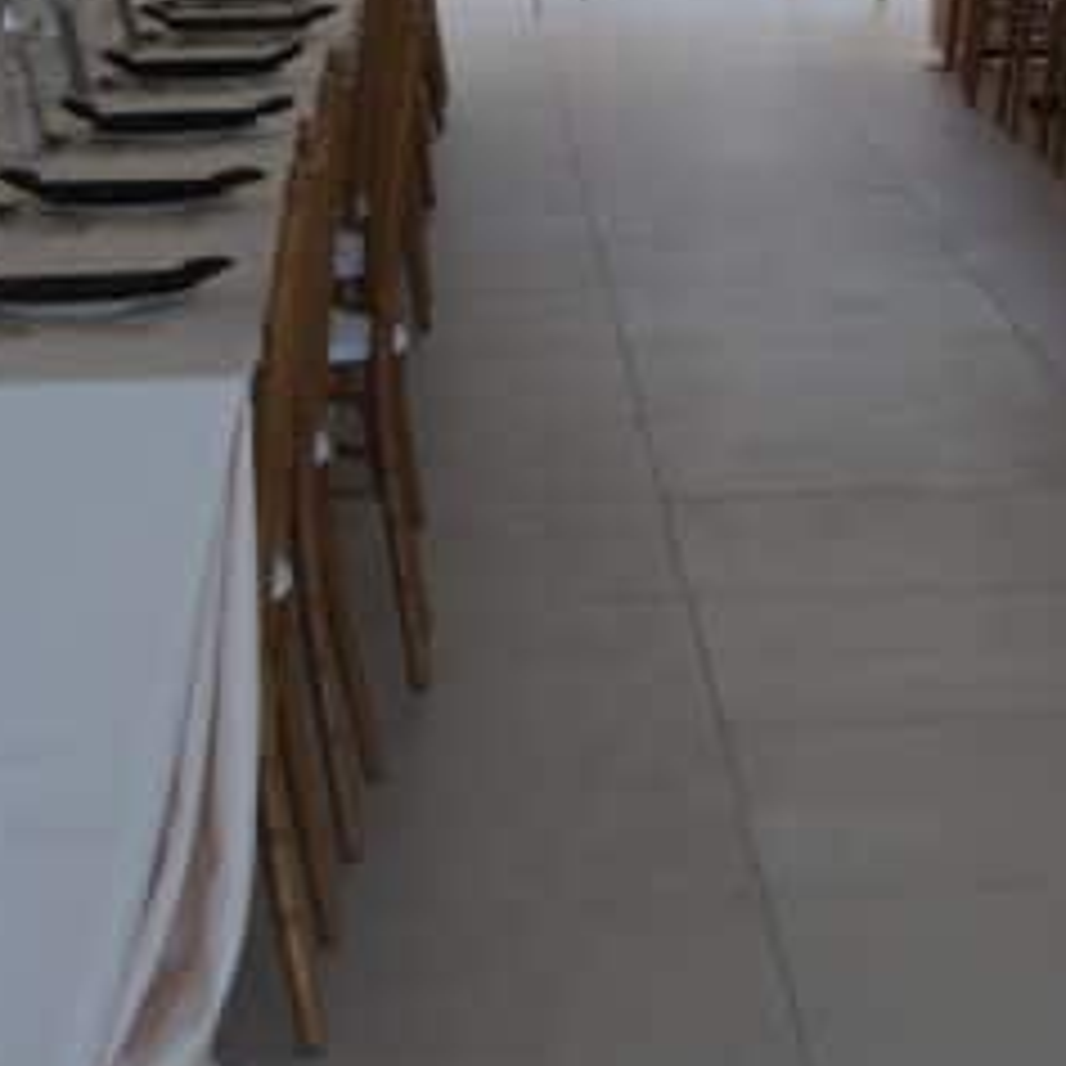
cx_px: 688
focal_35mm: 121
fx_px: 4216
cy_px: -88
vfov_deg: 14.1
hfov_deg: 14.4
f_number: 4.5
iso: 100
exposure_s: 1/40
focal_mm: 22
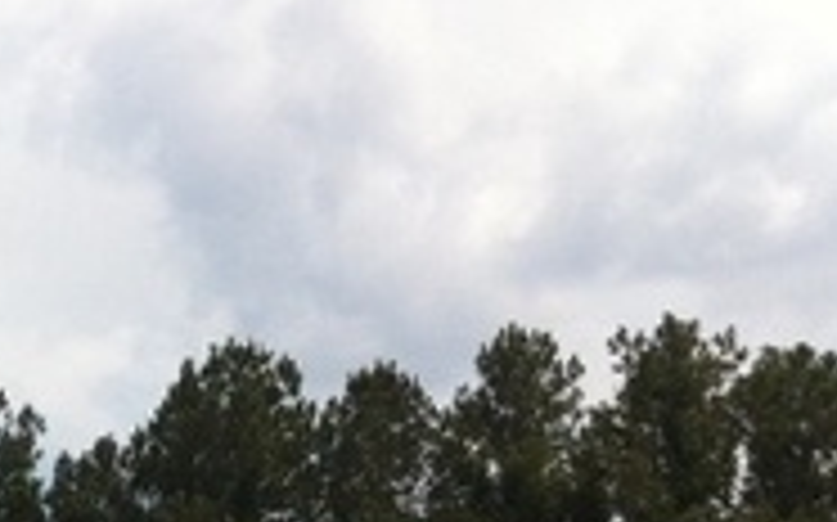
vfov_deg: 12.2
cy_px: 778
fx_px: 2325
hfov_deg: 19.3
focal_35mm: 102
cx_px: -144
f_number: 2.8
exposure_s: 1/1436
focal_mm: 3.85
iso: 80
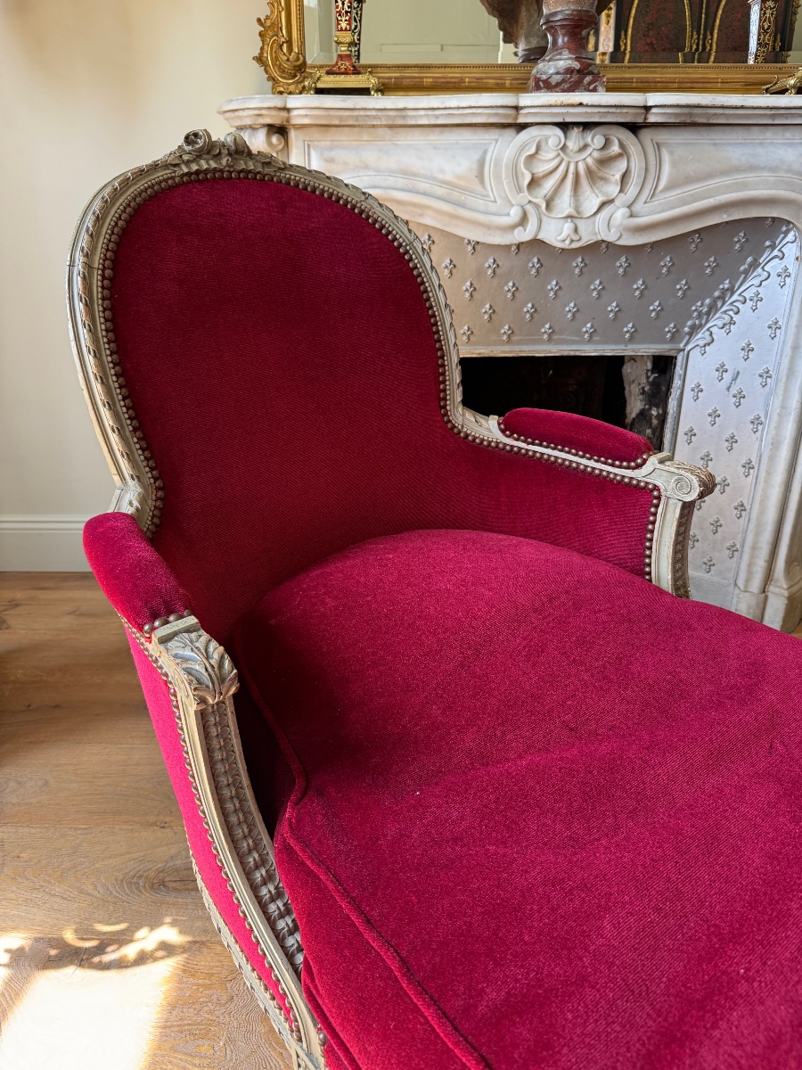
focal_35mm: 24
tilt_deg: -24.2
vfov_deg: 71.6
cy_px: 535
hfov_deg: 56.8
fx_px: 741
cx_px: 401
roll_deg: +0.1
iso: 200
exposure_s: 1/119
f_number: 1.78
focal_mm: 6.76
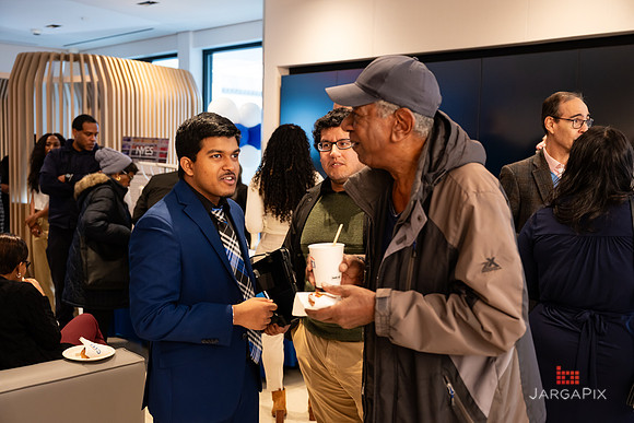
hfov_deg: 49.8
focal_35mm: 39
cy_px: 212
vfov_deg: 34.4
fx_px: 682
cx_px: 317
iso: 800
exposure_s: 1/160
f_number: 3.2
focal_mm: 38
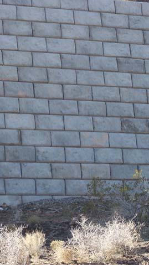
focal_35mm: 172
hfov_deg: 7.0
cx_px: 84
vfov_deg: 12.5
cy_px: 122
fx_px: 1210
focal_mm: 17.5
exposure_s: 1/350
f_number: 3.2
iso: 80
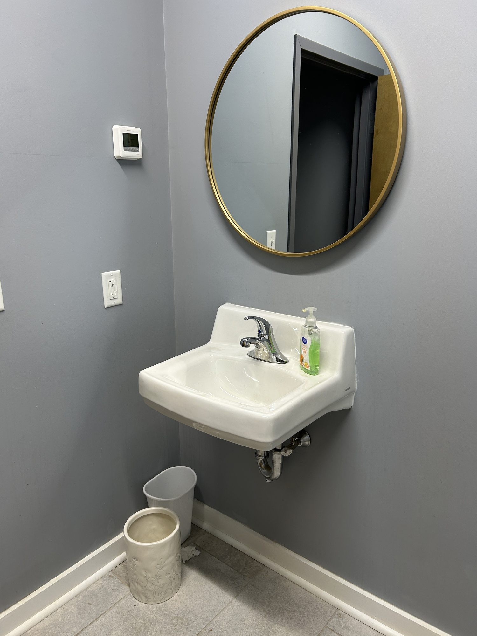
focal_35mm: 26
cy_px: 318
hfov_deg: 53.1
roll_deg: -1.0
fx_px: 478
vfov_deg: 67.3
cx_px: 238
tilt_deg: -15.6
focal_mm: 5.7
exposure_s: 1/60
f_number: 1.5
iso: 80
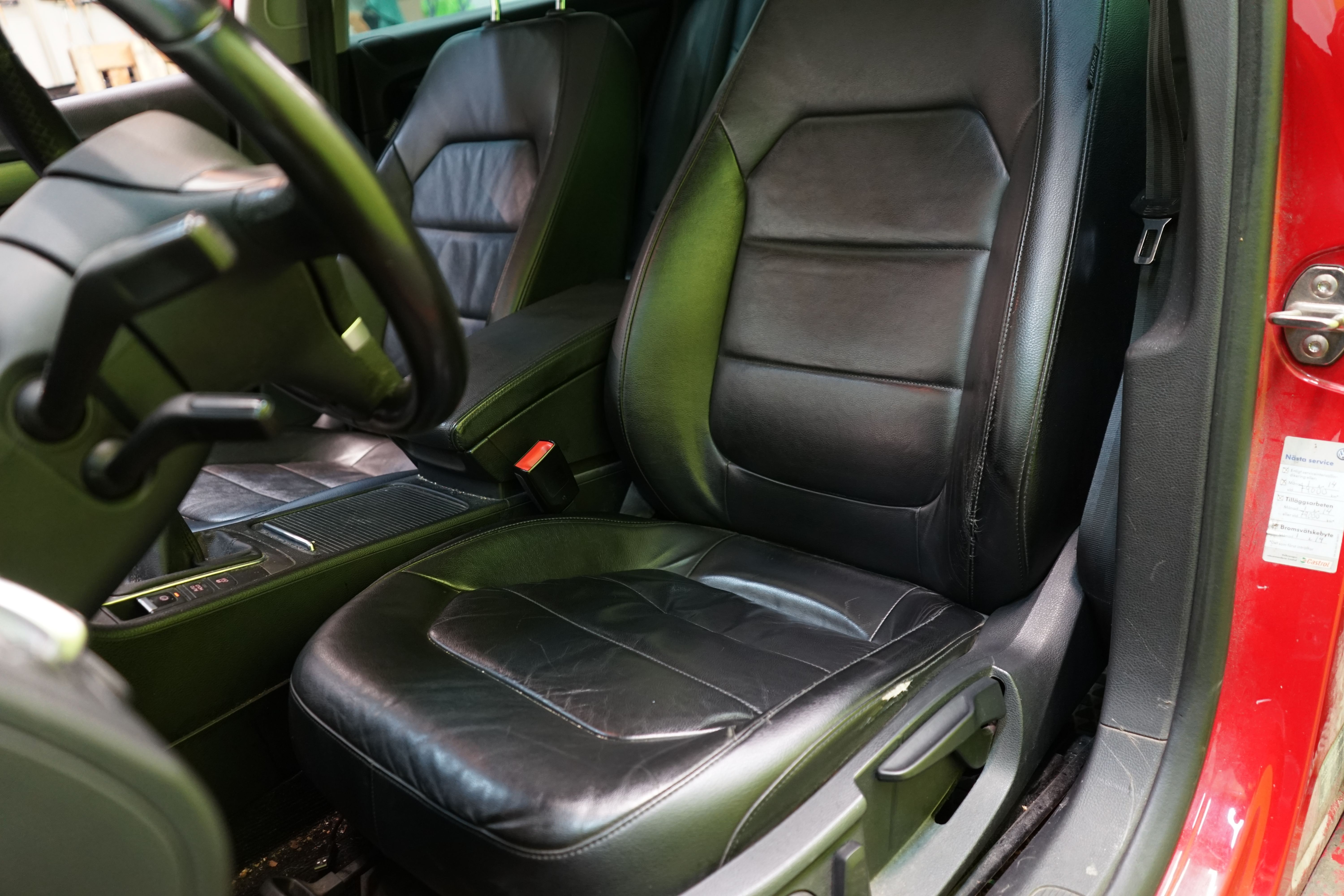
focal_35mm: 29
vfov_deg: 45.0
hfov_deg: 63.7
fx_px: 1083
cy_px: 448
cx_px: 672
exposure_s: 1/30
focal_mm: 29
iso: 1250
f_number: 3.5
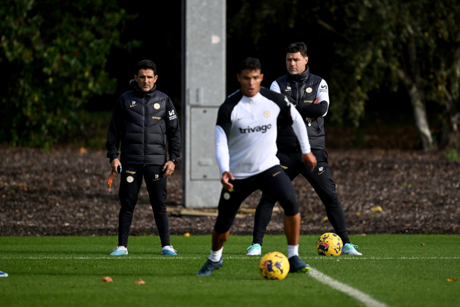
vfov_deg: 2.5
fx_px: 7156
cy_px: 154
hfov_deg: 3.7
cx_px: 230
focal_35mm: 560
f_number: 4
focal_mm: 560
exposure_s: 1/6400
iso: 800
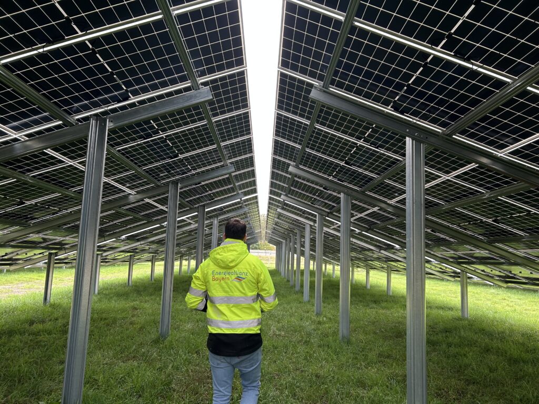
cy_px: 202
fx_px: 405
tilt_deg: +7.0
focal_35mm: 26
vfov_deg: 53.1
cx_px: 270
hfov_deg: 67.3
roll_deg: -1.7
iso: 50
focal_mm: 5.7
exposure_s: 1/121
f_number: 1.5
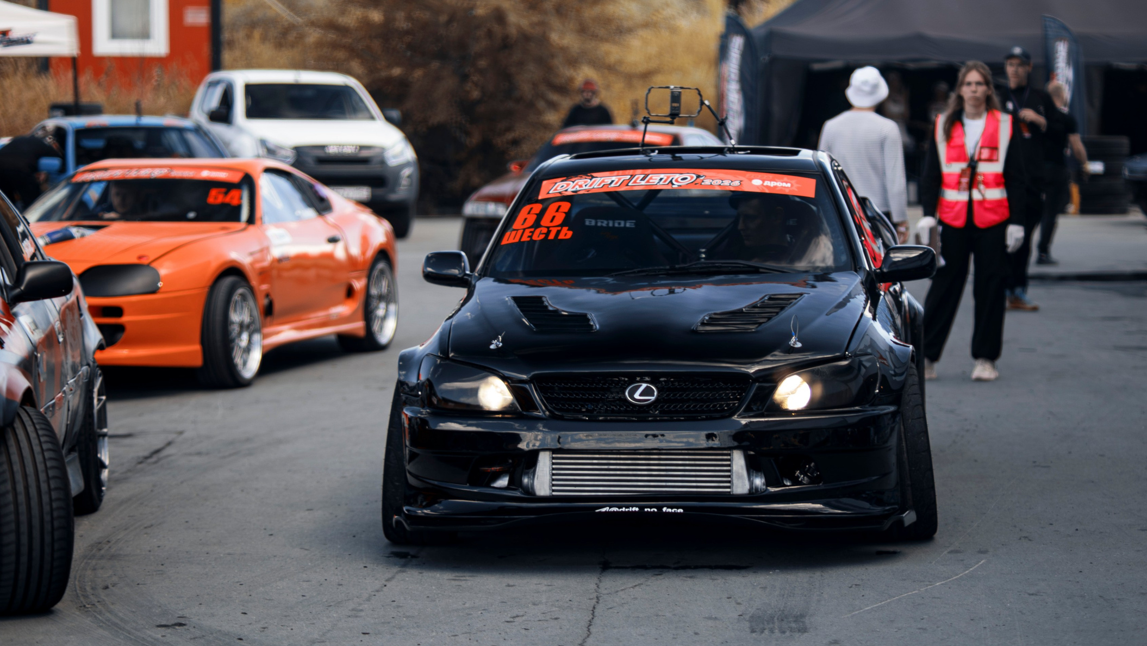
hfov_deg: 19.8
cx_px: 652
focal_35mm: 108
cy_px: 332
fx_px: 3285
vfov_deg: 11.2
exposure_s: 1/320
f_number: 1.8
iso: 640
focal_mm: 85
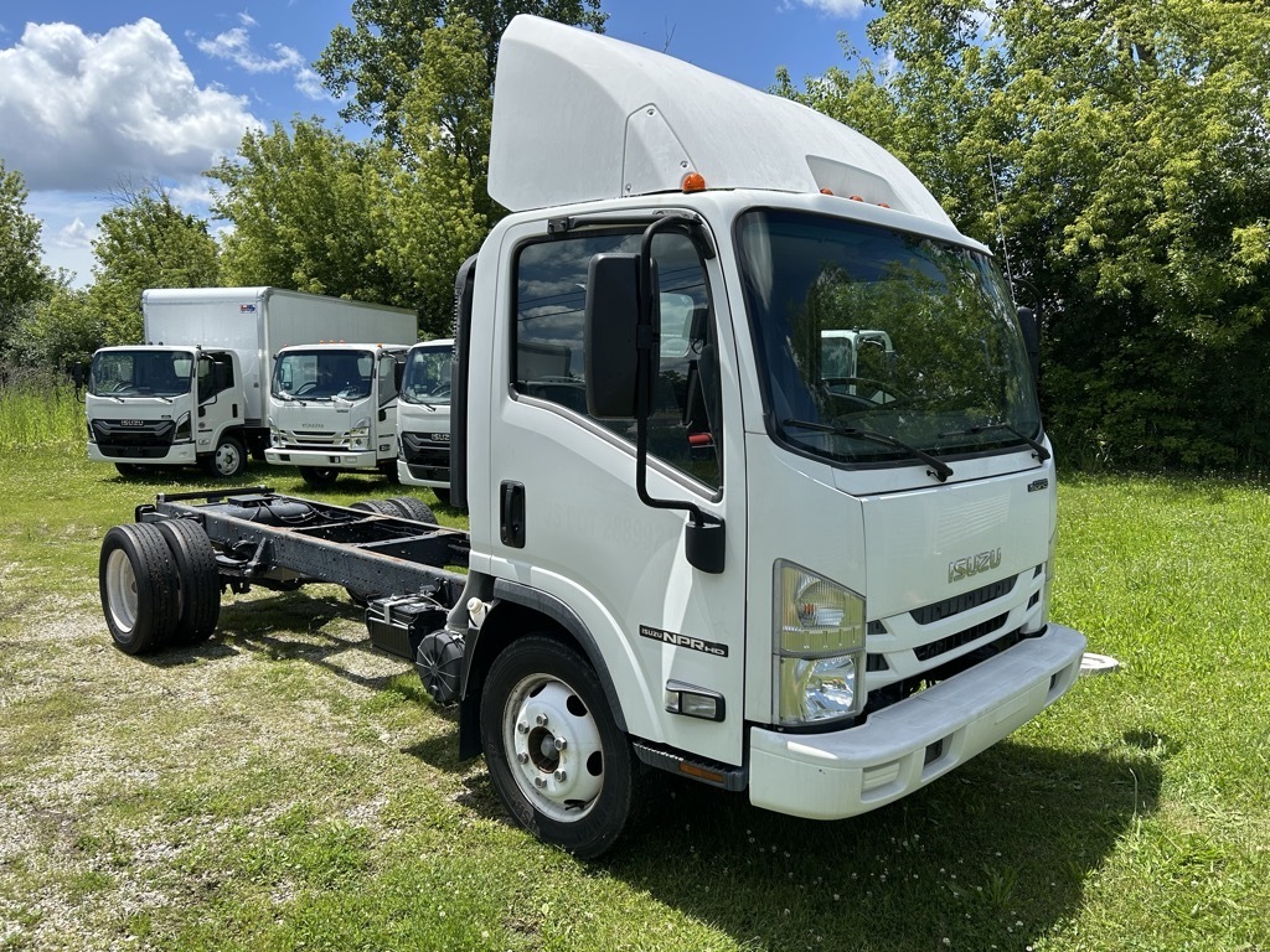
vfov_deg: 53.1
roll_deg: +1.0
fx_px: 954
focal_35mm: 26
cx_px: 635
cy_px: 476
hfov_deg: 67.3
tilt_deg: -5.4
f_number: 1.5
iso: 50
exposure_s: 1/3257
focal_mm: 5.7
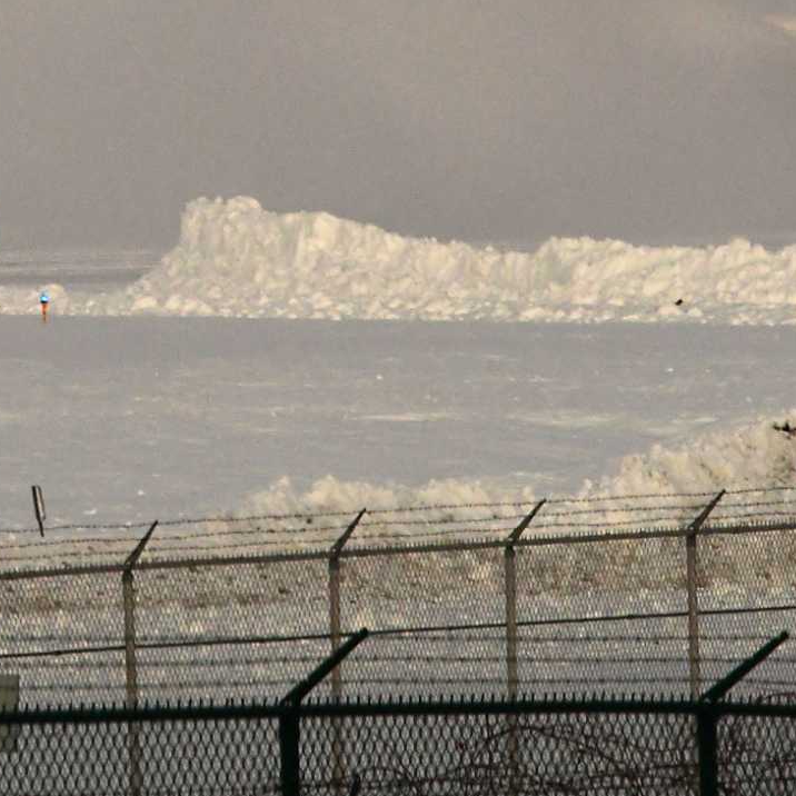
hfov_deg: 2.3
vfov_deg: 2.3
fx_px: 19928
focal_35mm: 766
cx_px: 19
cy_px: 59
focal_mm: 210
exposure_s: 1/250
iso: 2000
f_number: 7.1
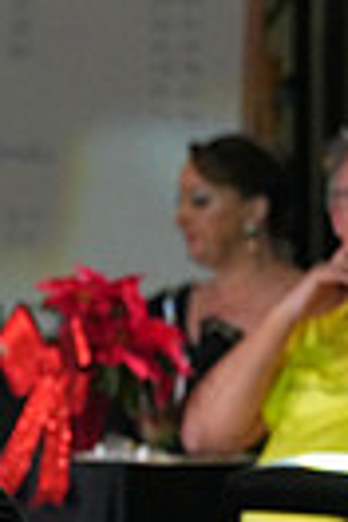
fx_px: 11788
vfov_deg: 2.5
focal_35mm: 813
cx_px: -409
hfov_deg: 1.7
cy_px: 755
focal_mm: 185
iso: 8000
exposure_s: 1/400
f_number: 6.3
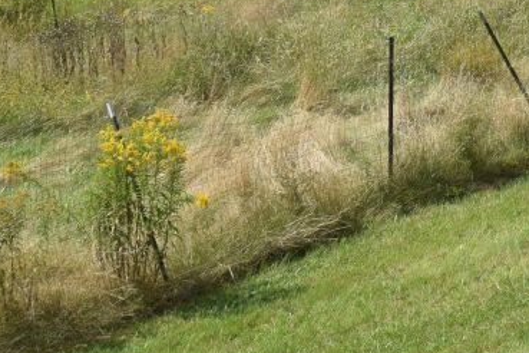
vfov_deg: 10.5
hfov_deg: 15.1
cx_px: 864
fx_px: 1793
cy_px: -291
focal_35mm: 122
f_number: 10
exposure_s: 1/400
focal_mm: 20
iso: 200
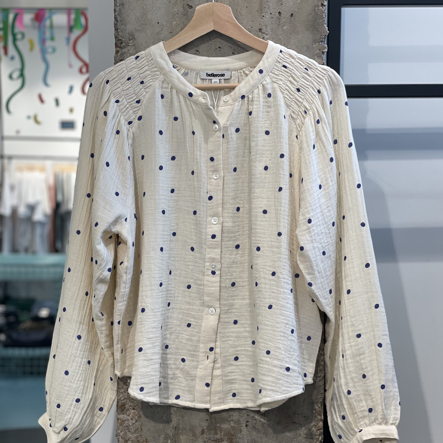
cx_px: 224
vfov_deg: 27.7
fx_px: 898
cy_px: 238
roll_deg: +0.0
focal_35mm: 62
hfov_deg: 27.7
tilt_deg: -2.8
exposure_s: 1/100
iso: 40
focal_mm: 6
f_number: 2
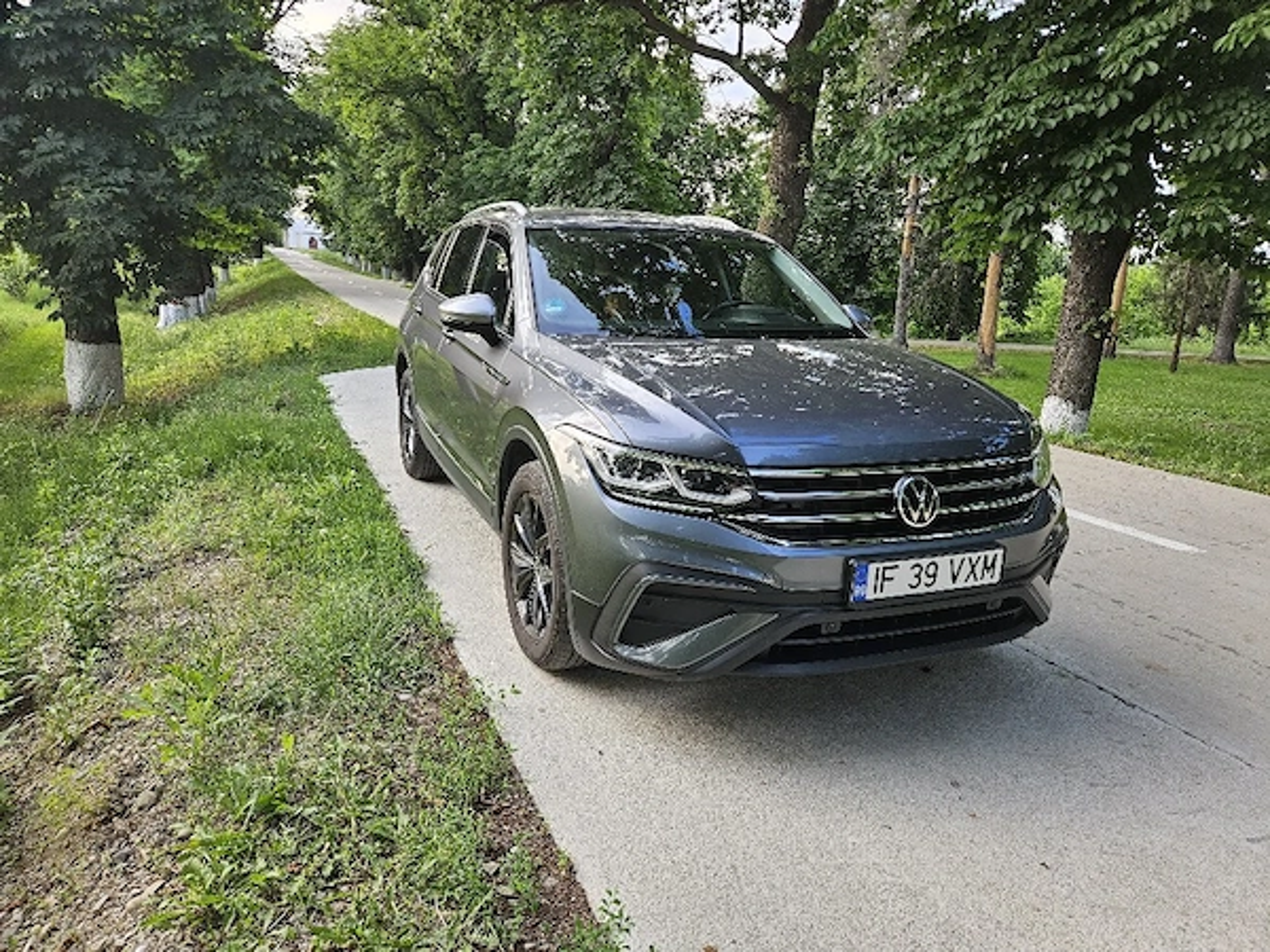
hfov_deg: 73.9
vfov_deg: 58.9
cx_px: 635
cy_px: 476
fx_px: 844
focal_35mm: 23
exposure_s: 1/101
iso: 25
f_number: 1.8
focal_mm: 5.4
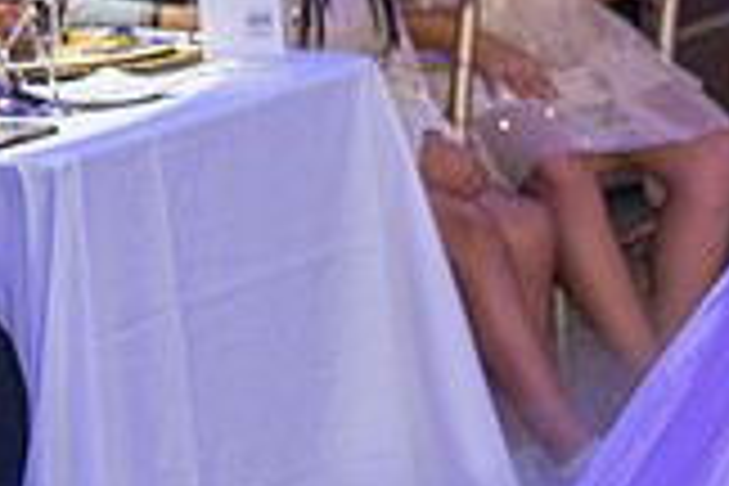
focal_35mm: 250
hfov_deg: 8.0
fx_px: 5062
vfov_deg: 5.5
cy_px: -38
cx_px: 1251
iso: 1000
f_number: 3.5
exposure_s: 1/125
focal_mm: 70
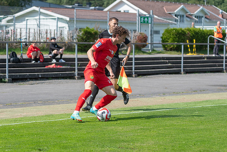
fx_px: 704
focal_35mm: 112
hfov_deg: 18.3
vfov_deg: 12.3
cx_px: 114
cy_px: 76
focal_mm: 70
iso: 220
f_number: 3.2
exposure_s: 1/1600
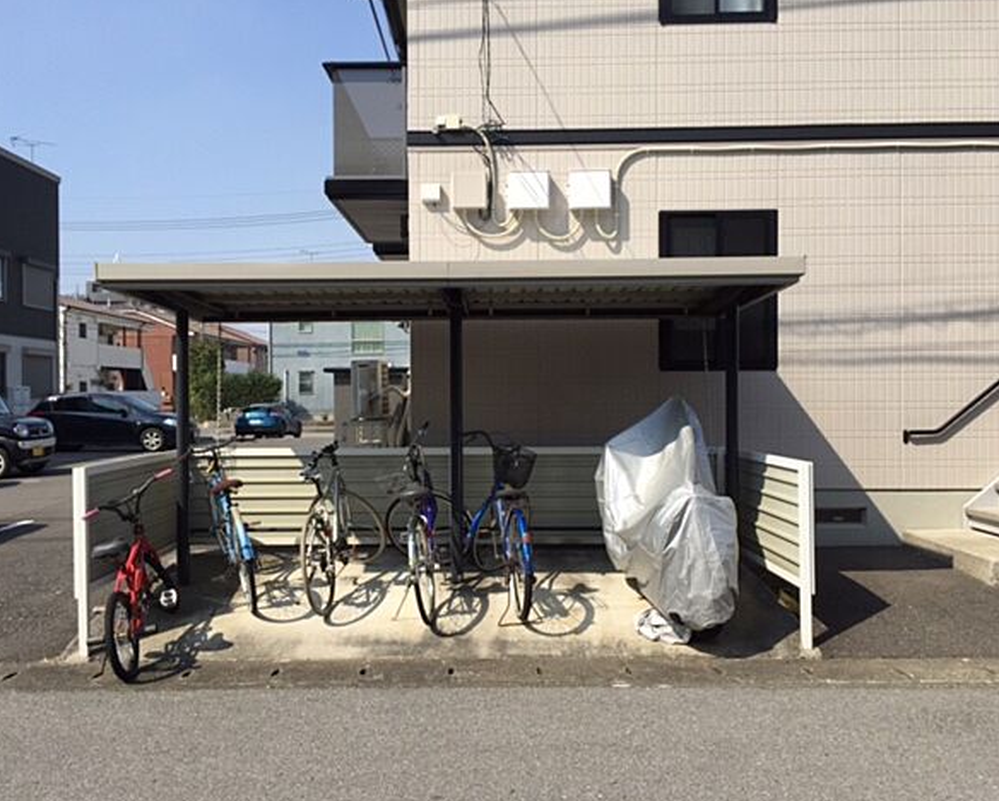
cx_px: 482
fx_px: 917
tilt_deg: -0.8
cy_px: 400
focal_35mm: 31
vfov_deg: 47.2
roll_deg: +0.5
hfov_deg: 57.1
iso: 32
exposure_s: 1/1582
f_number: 2.2
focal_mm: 4.15
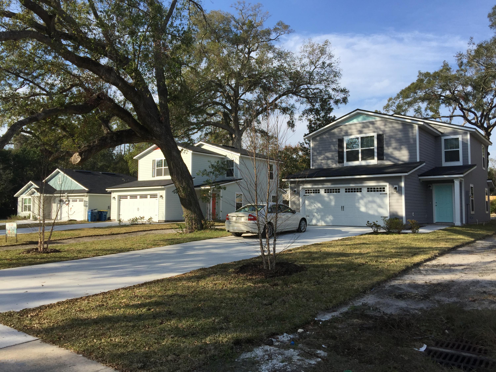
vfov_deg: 48.2
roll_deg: -1.0
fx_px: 416
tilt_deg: +3.7
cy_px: 186
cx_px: 248
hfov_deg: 61.7
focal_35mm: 29
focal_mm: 4.15
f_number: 2.2
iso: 32
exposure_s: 1/1522
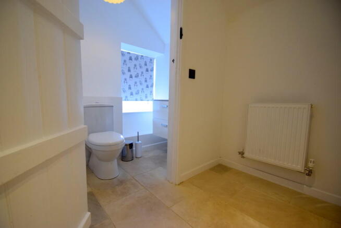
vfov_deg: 77.4
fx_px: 142
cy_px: 114
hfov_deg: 100.4
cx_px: 170
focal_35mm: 15
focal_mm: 10
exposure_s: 1/60
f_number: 4
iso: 560
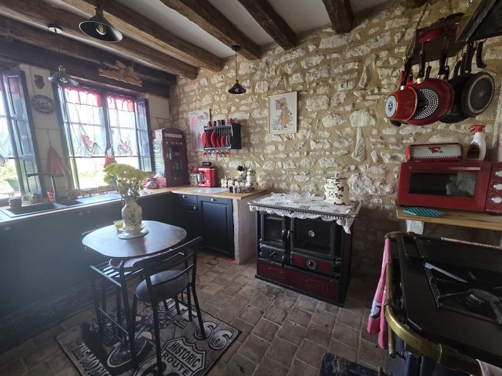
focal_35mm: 13
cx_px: 251
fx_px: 189
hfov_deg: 106.2
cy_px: 188
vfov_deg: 89.9
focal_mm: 2.2
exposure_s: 1/50
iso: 400
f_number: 2.2
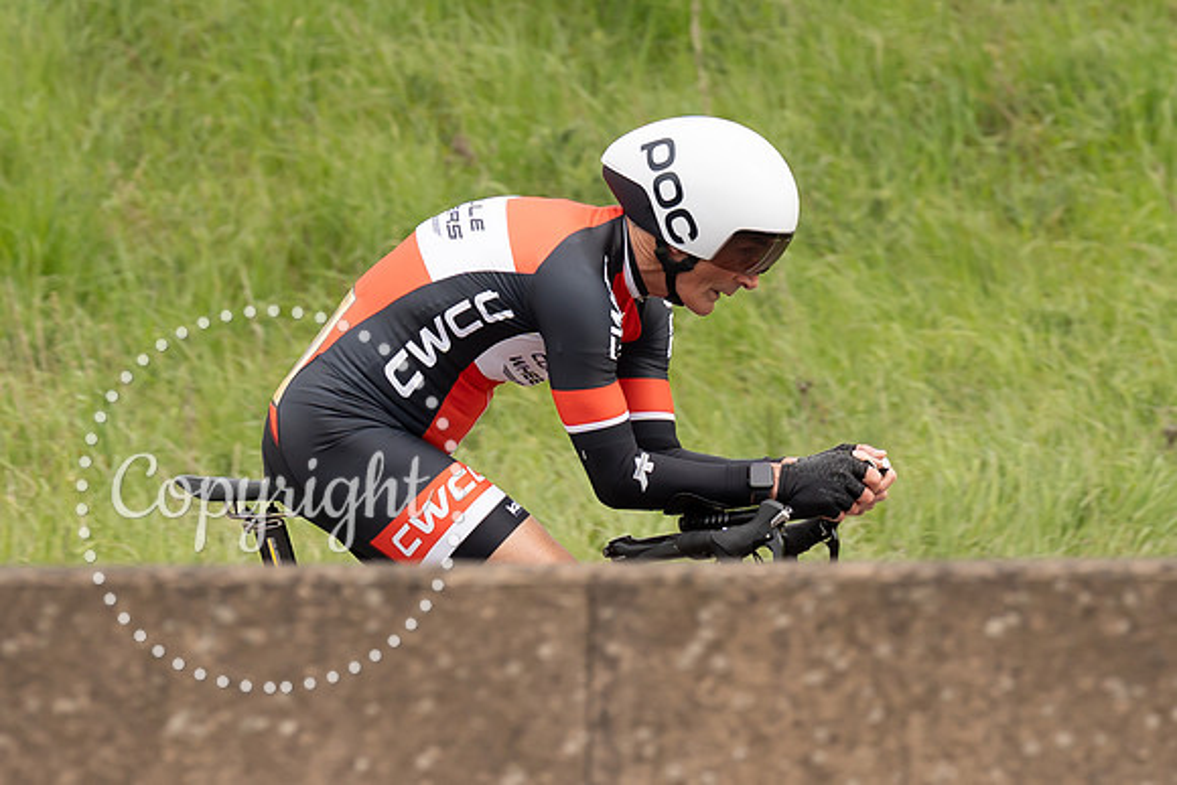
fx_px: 17725
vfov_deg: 2.5
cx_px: 595
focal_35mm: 542
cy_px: 213
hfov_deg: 3.8
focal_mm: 165
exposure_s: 1/800
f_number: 4
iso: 200
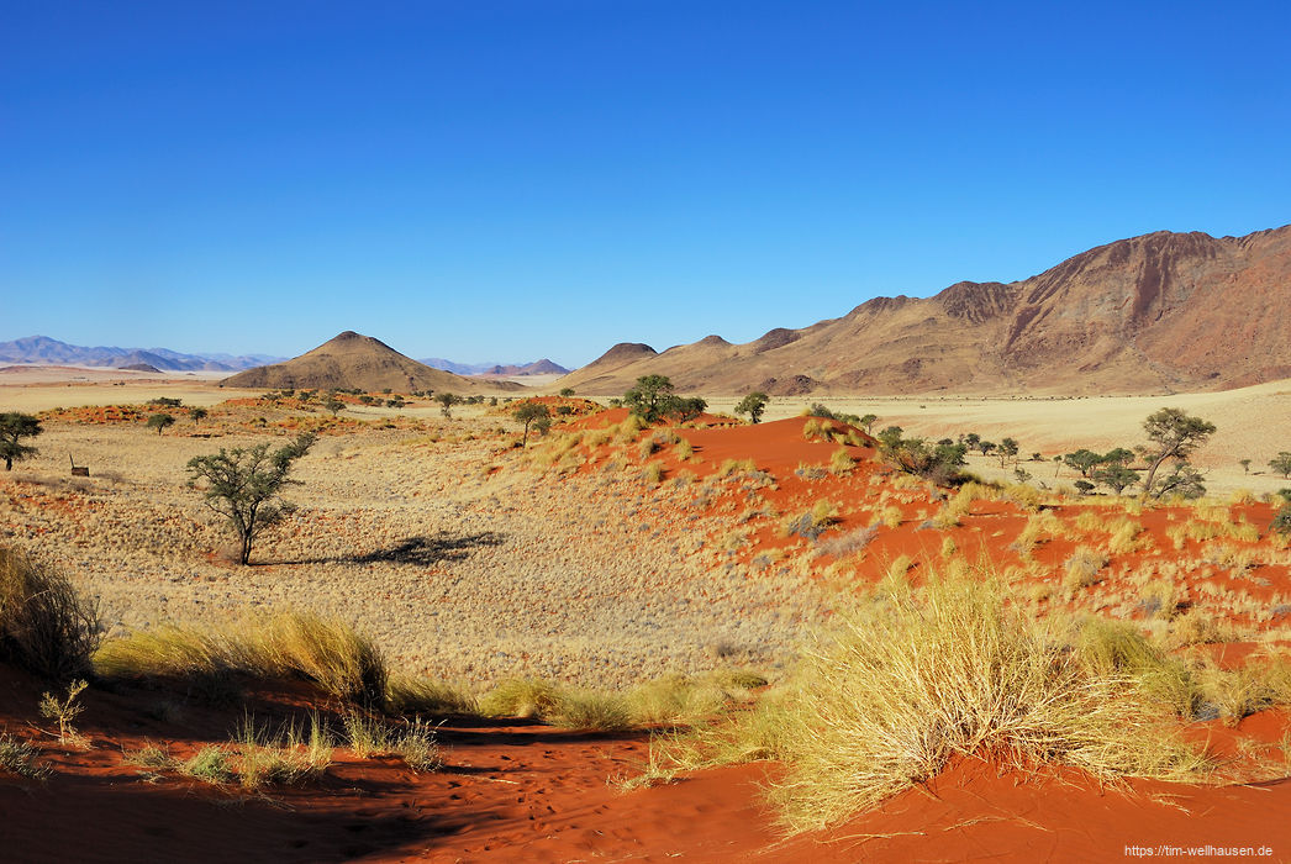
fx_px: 1292
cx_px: 646
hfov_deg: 53.1
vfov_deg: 37.0
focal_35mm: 36
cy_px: 432
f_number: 11
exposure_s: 1/200
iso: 100
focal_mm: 24
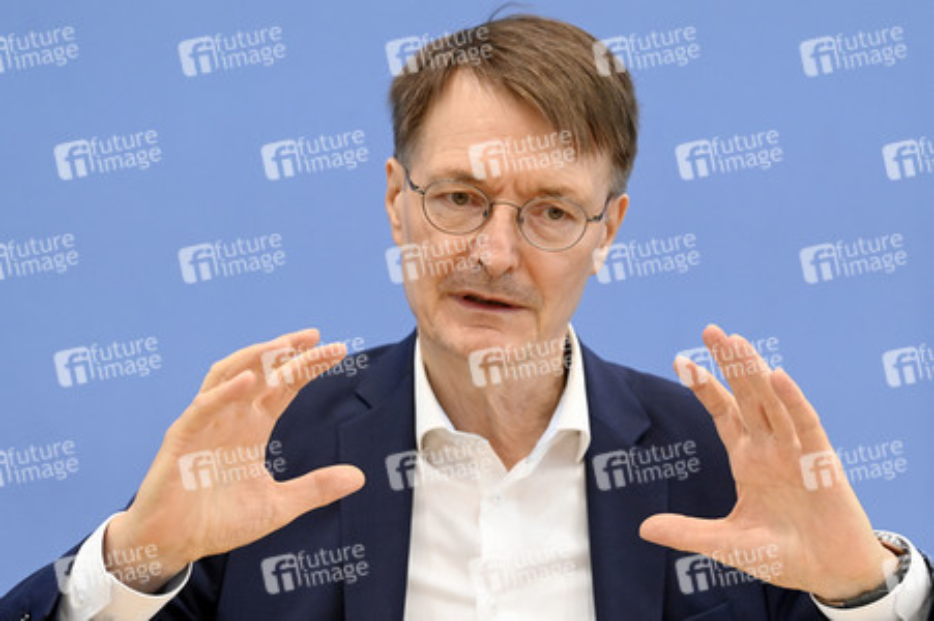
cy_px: 310
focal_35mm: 135
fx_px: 3500
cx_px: 467
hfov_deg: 15.2
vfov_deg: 10.1
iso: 5000
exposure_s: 1/640
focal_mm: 135
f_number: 5.6
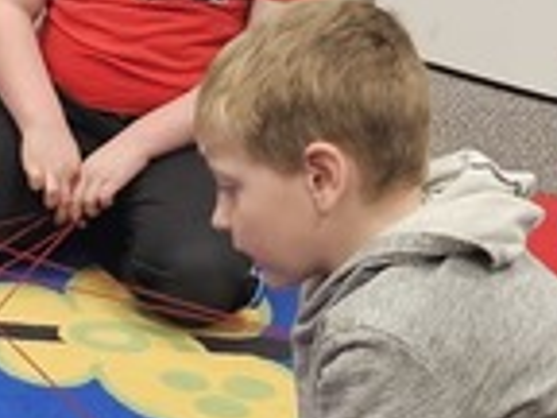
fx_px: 2623
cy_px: 790
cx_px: -499
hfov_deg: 11.2
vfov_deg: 8.7
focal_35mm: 163
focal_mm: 5.4
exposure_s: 1/120
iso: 200
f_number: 1.8
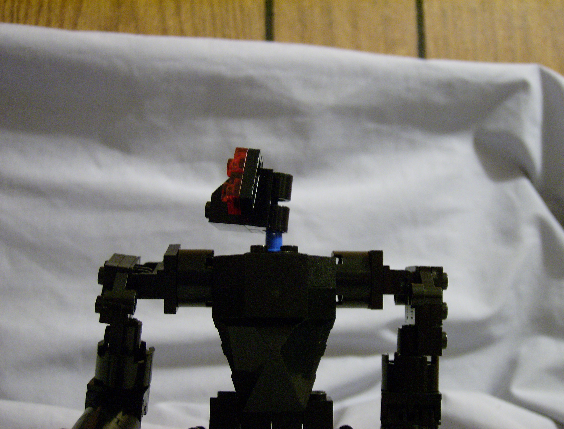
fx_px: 753
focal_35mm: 46
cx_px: 282
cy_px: 214
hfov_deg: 41.1
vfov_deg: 31.8
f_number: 3.1
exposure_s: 1/5.68
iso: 200
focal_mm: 7.7
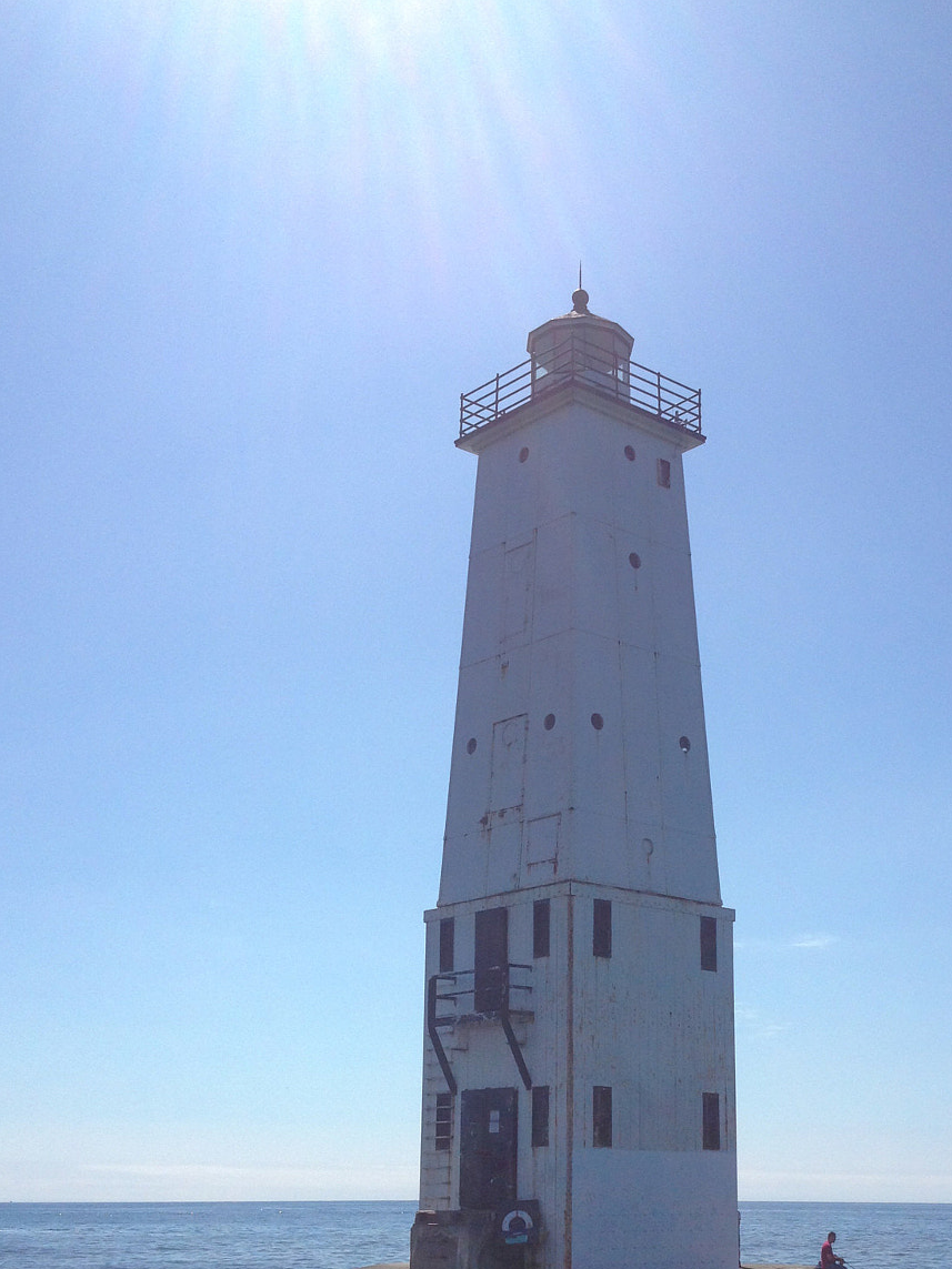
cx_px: 603
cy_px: 867
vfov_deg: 38.4
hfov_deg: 29.5
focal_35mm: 49
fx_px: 1797
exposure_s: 1/3953
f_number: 2.4
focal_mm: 4.28
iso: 50
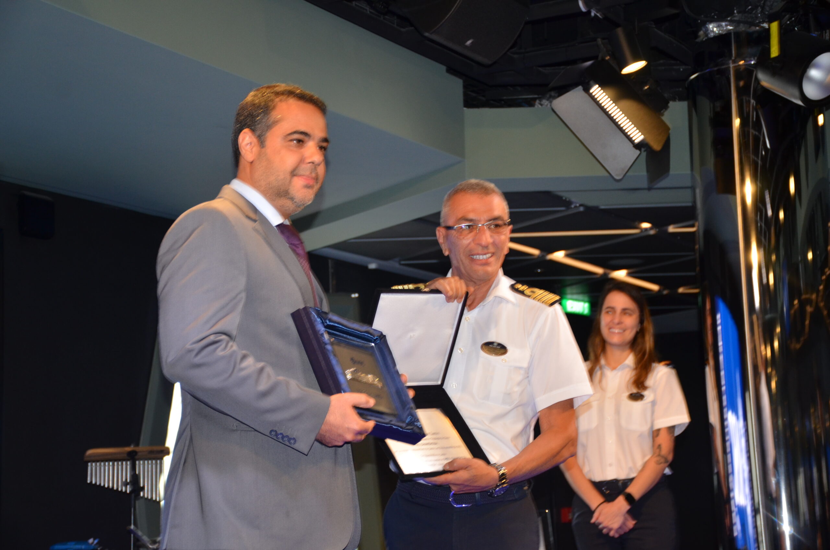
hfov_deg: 26.0
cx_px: 415
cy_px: 275
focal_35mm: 78
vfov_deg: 17.4
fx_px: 1795
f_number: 4.8
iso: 640
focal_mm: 52
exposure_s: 1/60
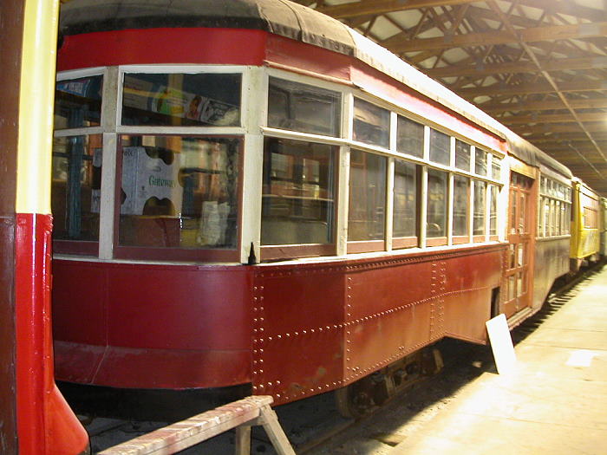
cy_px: 228
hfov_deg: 50.1
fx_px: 649
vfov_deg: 38.7
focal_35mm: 37
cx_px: 304
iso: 200
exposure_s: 1/4.4
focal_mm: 5.6
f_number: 2.7
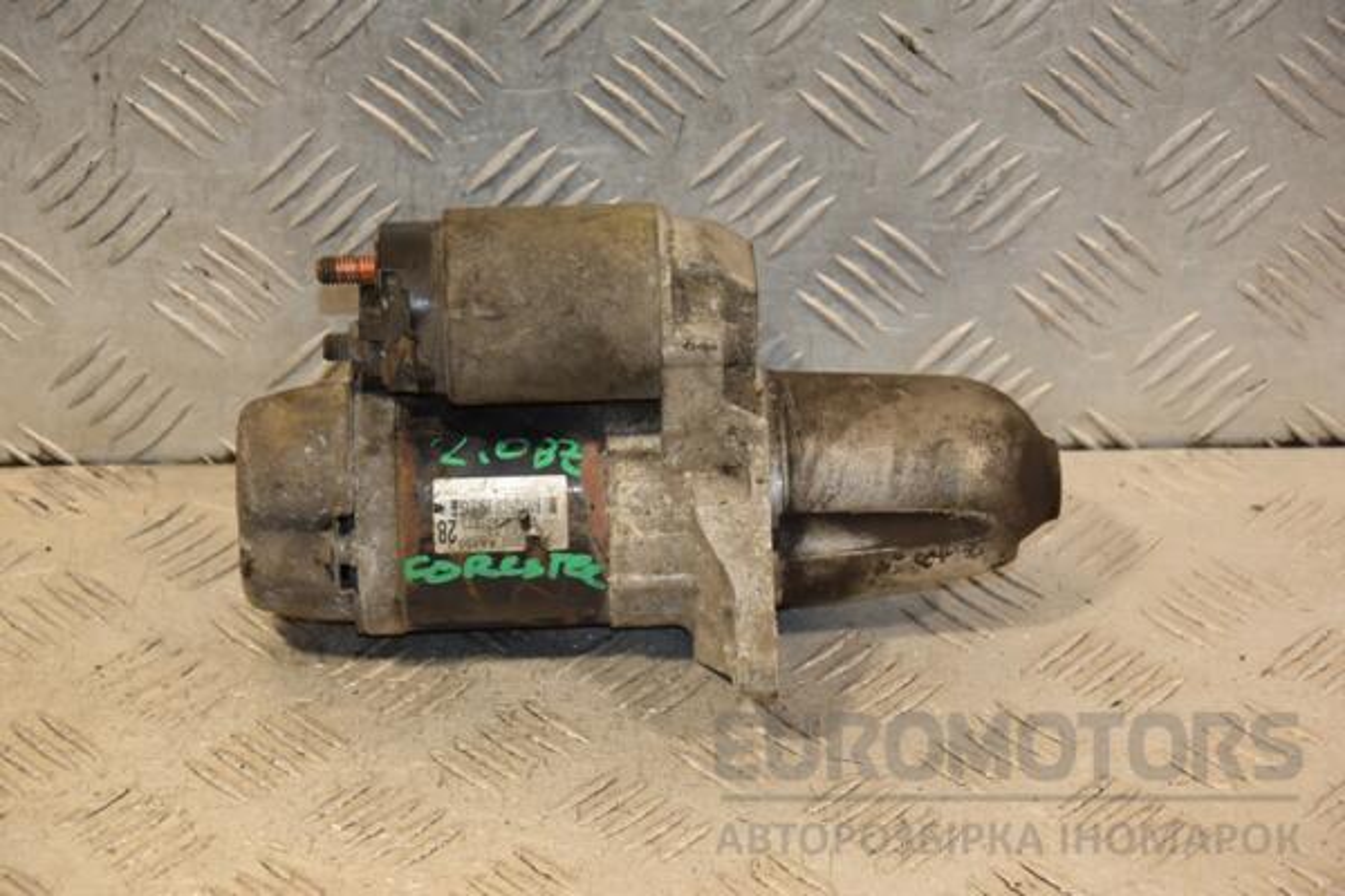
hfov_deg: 19.5
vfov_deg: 13.0
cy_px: 448
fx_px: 3923
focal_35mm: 105
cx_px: 672
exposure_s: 1/160
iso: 800
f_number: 5.3
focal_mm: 70
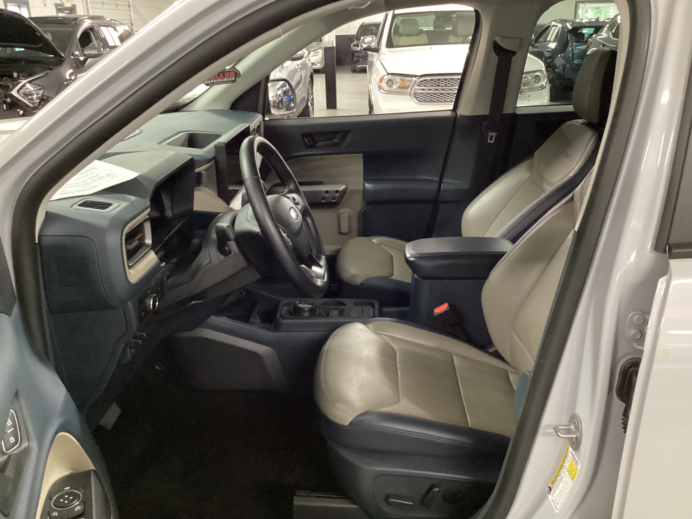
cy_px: 260
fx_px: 620
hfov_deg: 58.4
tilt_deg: -21.7
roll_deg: +1.7
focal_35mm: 31
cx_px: 346
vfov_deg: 45.4
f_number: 2.4
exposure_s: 1/24
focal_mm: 3.3
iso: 640
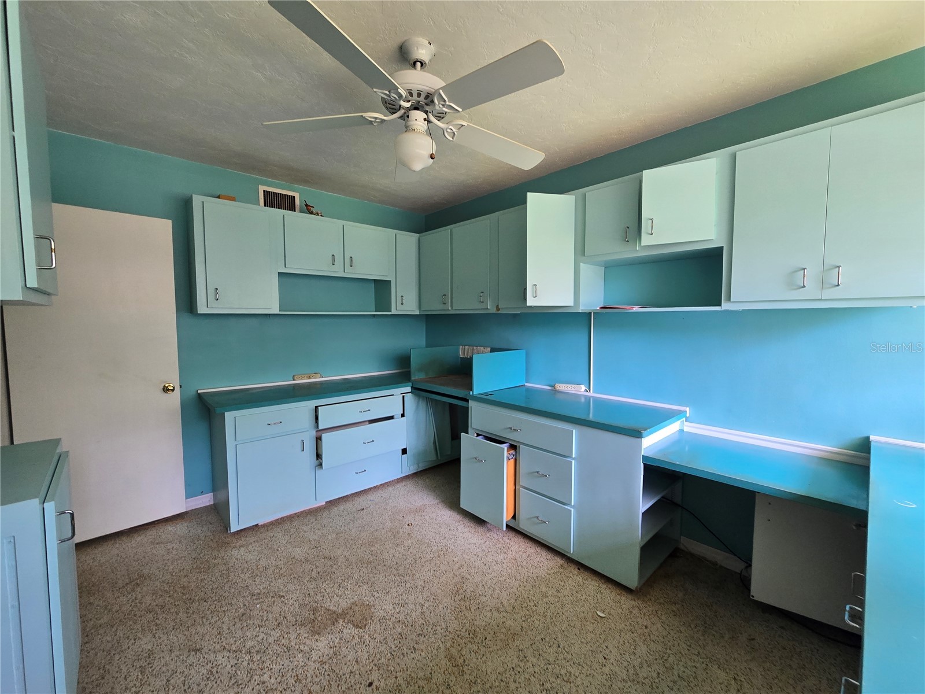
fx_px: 347
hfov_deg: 106.2
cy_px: 347
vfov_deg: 89.9
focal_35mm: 13
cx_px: 462
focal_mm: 2.2
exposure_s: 1/60
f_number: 2.2
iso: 200
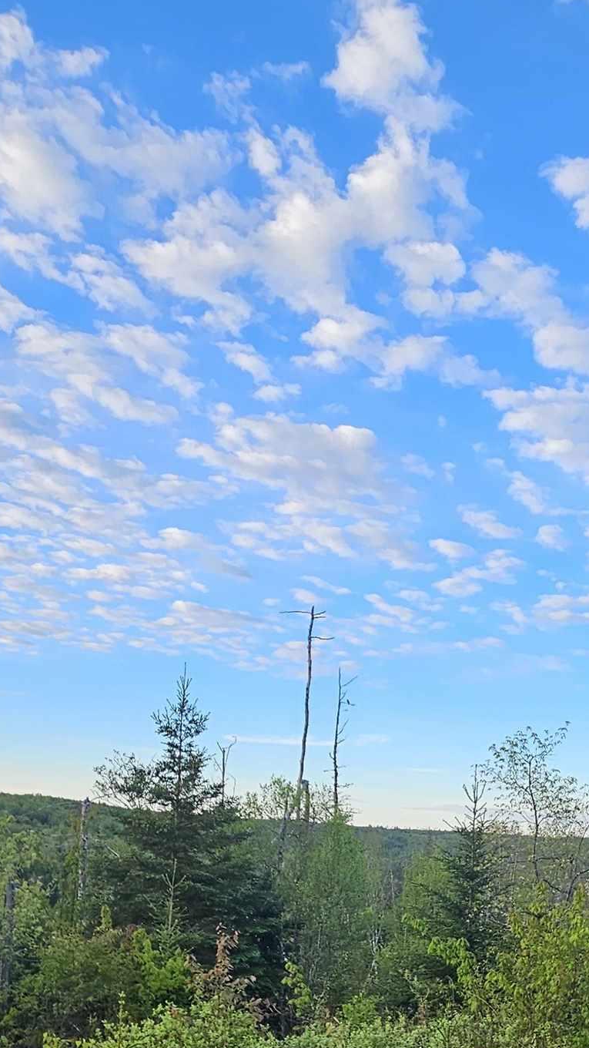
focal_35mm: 32
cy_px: 820
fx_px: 888
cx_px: 388
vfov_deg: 57.1
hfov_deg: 36.3
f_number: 2.2
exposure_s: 1/467
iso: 50
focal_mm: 2.2
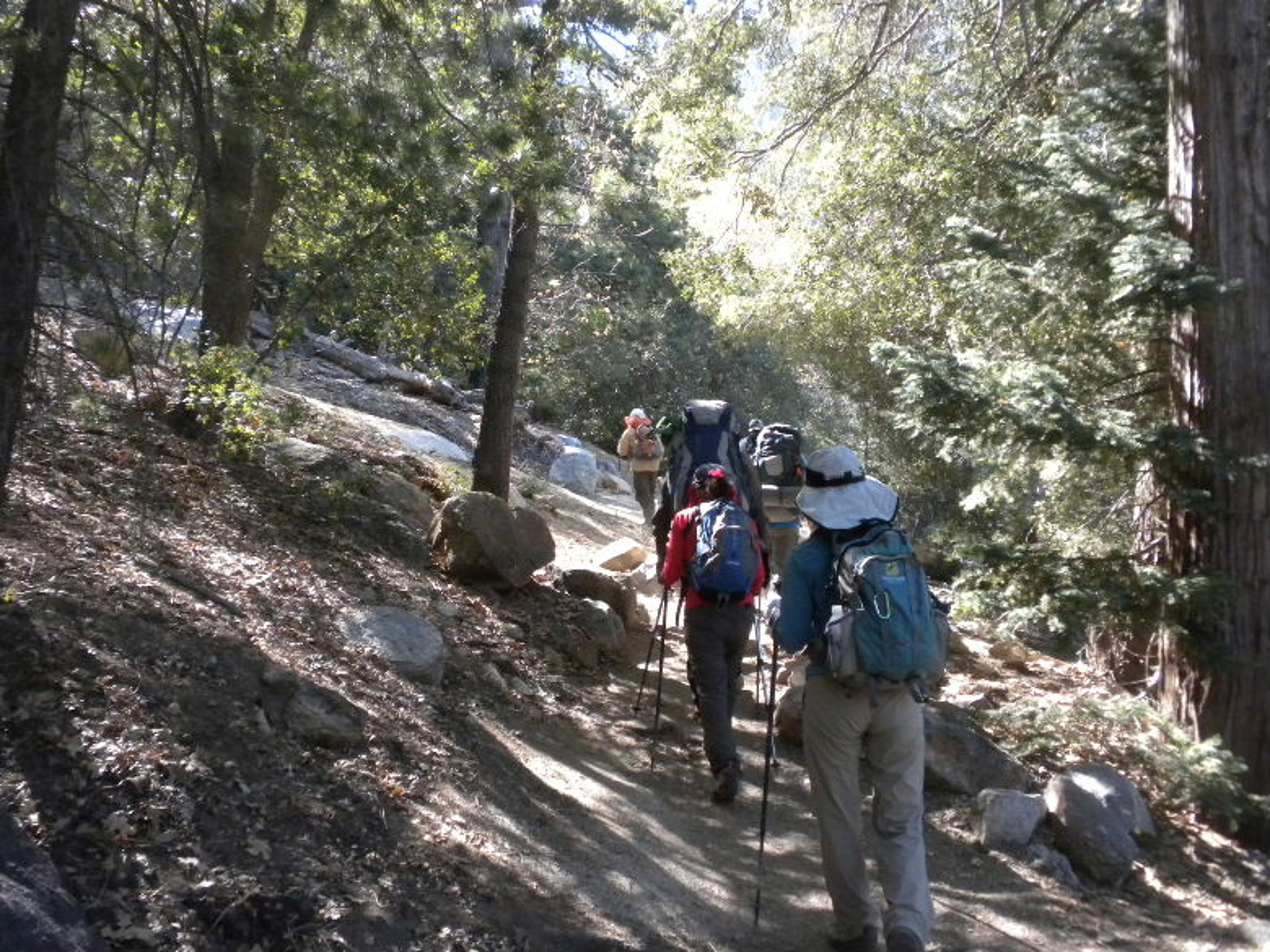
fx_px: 1357
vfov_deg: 38.7
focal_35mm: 37
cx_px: 635
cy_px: 476
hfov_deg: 50.1
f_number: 3.5
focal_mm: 6.6
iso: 400
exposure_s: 1/275
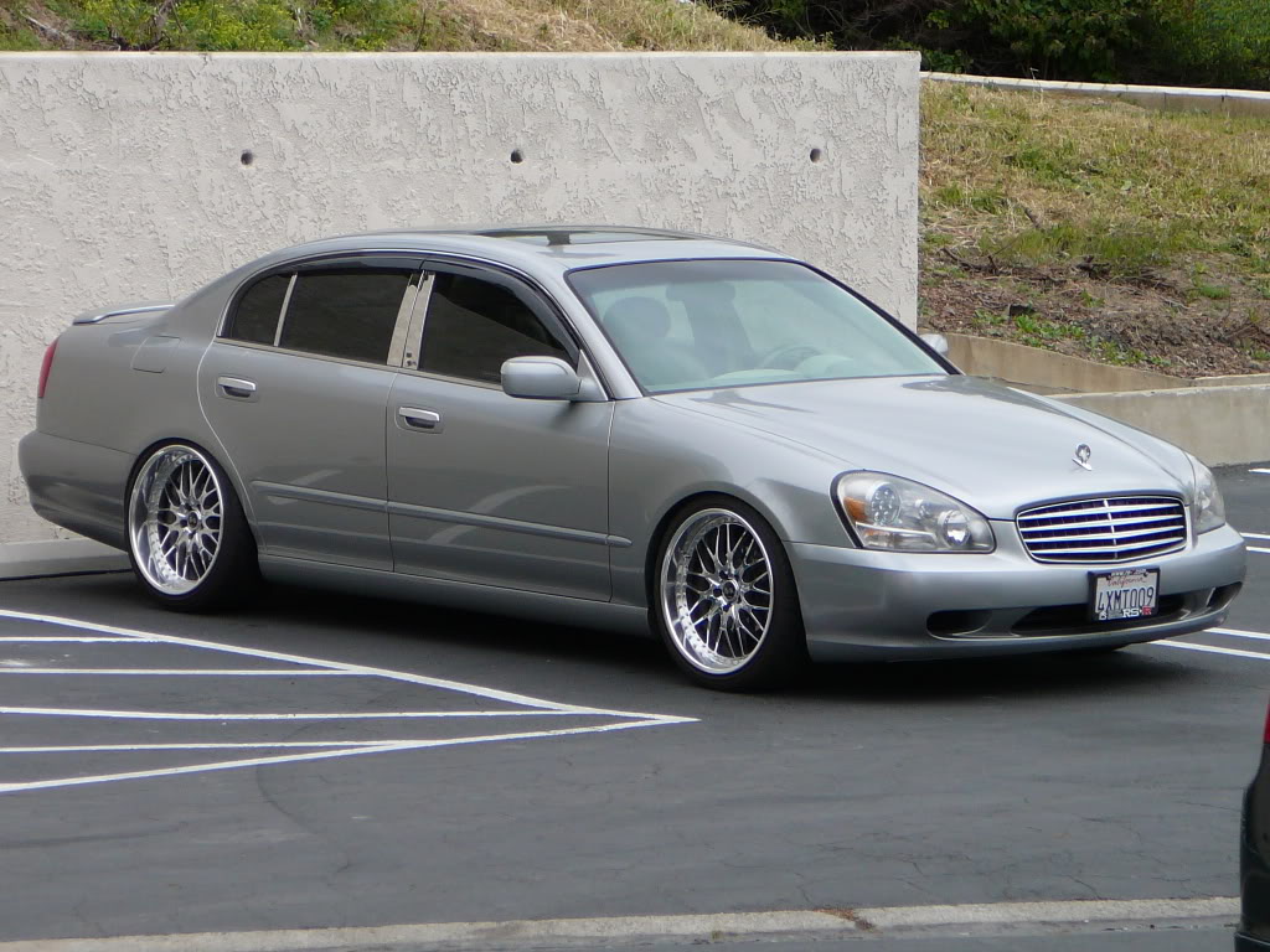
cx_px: 635
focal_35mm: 160
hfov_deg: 12.3
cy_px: 476
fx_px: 5870
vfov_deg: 9.3
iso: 80
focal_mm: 19
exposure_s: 1/200
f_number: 3.9
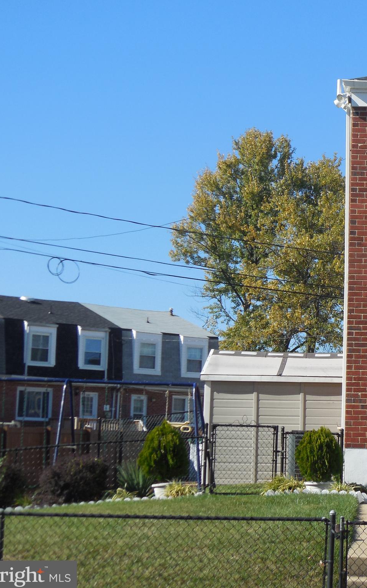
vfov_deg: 22.1
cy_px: 296
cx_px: 375
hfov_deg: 13.7
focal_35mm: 94
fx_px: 1504
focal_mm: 10.9
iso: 125
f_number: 4.2
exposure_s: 1/1000
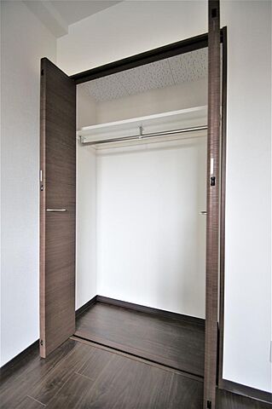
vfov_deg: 100.4
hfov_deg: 77.2
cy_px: 204
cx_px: 136
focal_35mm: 15
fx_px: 170
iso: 125
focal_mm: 10
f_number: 3.5
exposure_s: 1/30
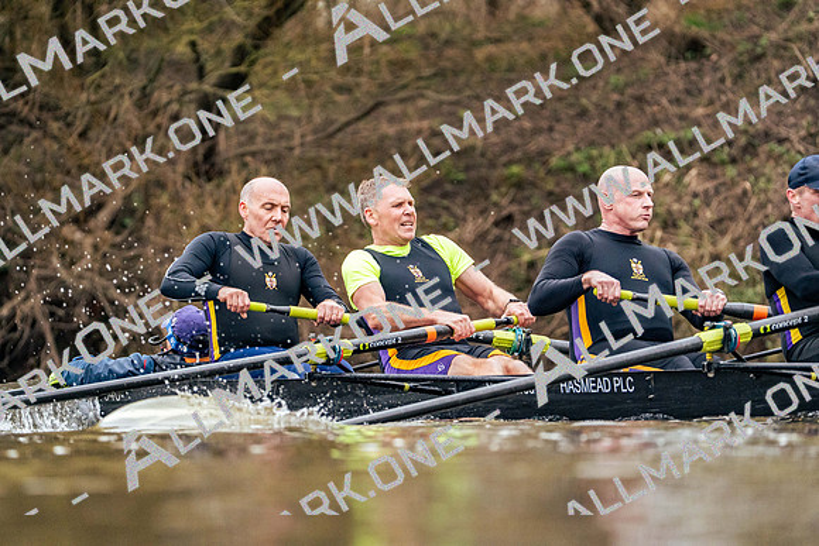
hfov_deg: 4.8
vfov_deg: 3.2
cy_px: 273
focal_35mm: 426
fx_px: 9693
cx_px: 410
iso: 6400
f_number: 6.3
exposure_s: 1/2000
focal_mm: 426
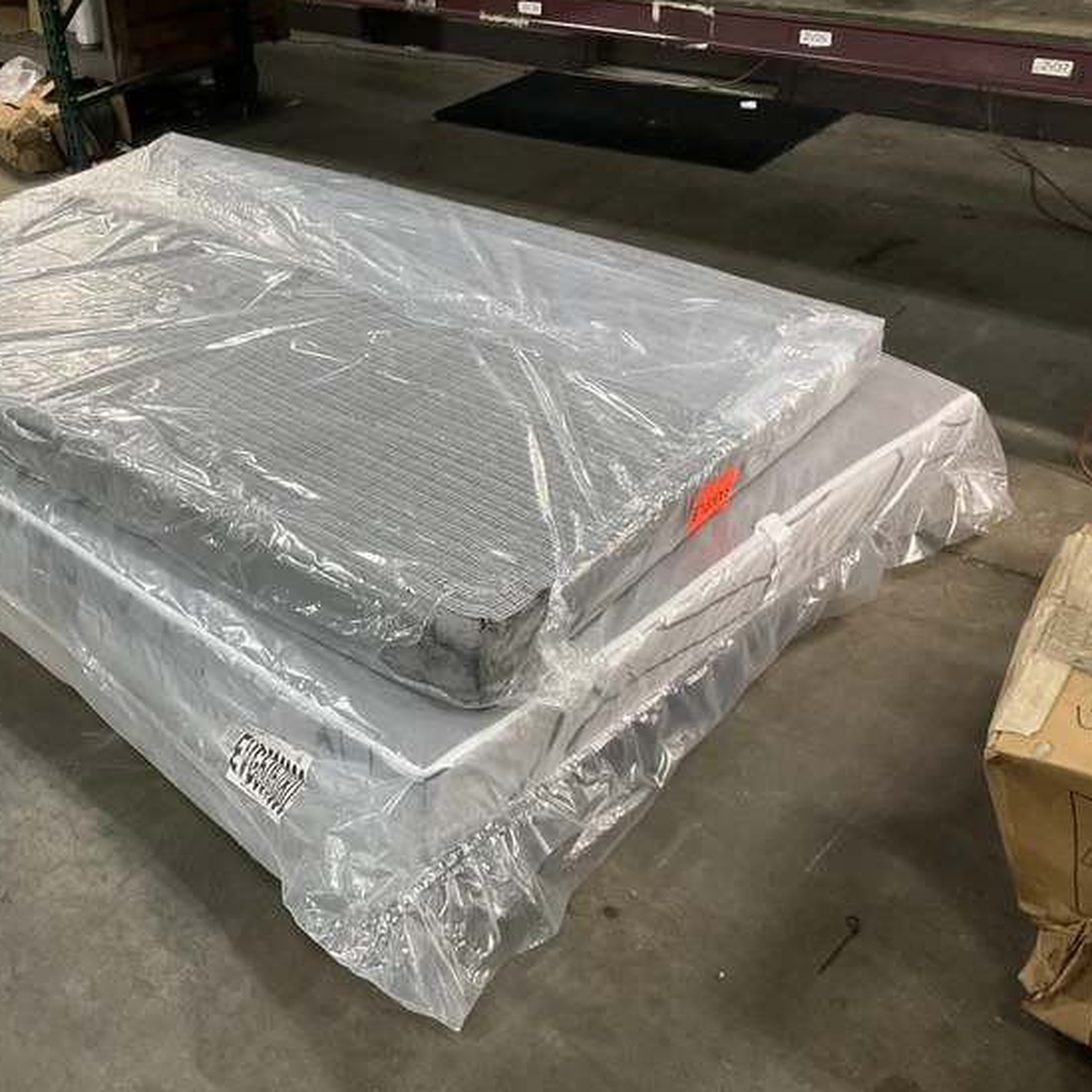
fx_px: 1249
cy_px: 540
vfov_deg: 47.2
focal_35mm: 35
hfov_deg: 46.6
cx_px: 382
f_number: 1.8
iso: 160
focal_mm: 3
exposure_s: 1/60
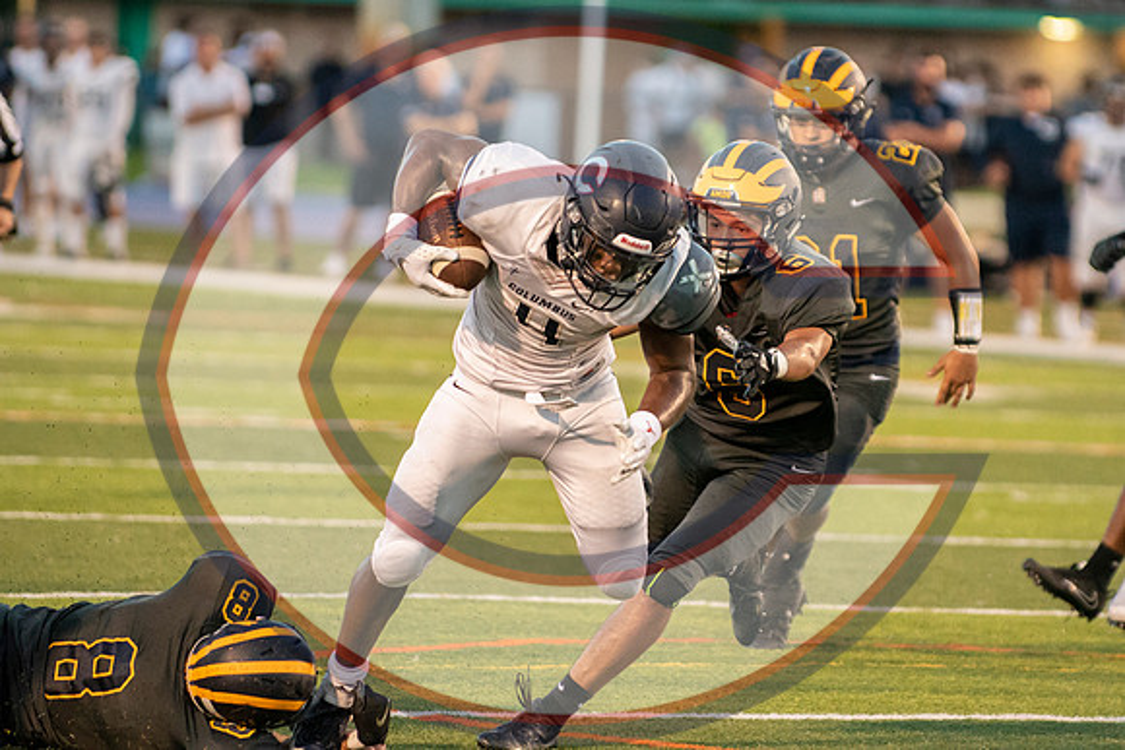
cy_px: 309
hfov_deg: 5.8
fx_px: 11017
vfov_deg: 3.9
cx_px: 661
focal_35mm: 352
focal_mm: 200
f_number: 2.8
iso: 5000
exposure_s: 1/1600
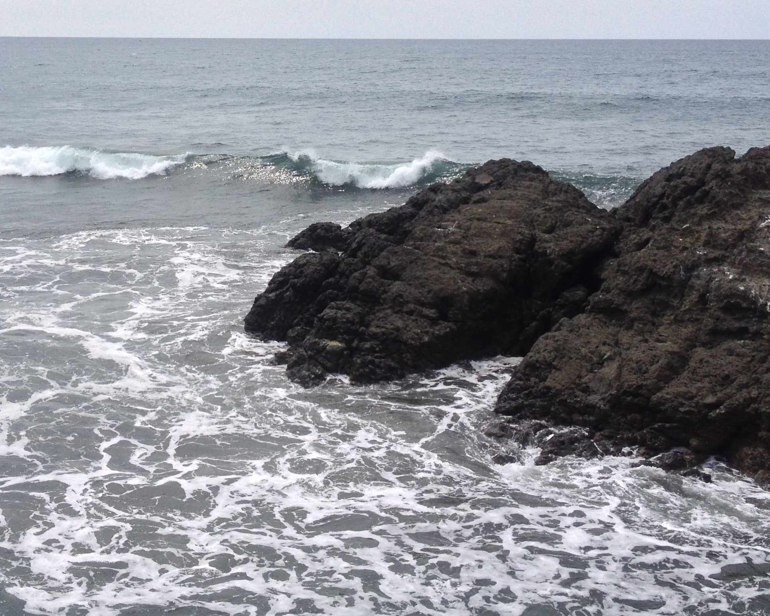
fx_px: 1322
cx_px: 261
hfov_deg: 32.2
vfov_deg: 26.0
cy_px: 177
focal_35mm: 58
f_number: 2.4
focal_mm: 4.28
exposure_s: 1/3460
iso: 50
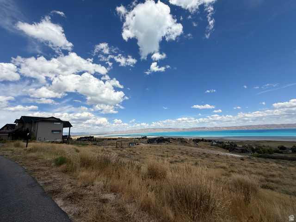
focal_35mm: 14
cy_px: 111
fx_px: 120
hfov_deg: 102.1
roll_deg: +1.2
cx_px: 148
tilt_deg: +10.0
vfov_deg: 85.7
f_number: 2.2
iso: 50
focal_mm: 2.22
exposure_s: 1/3663
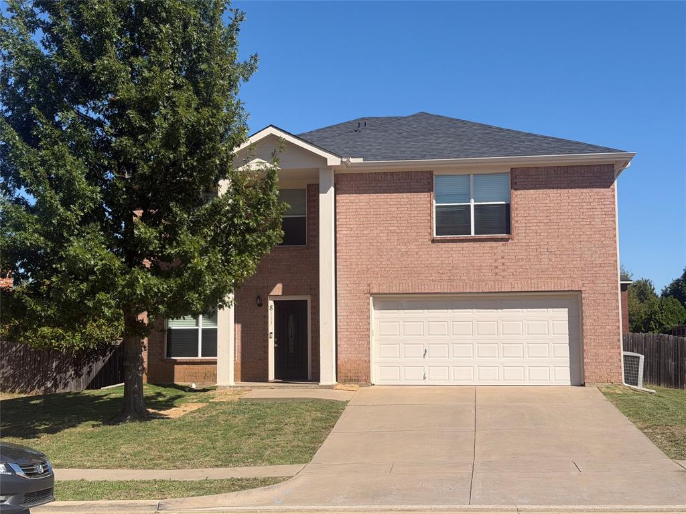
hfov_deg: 39.7
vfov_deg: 30.3
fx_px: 951
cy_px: 257
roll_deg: +0.6
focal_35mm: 48
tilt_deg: +5.3
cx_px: 343
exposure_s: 1/5587
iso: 64
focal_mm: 6.76
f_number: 1.78
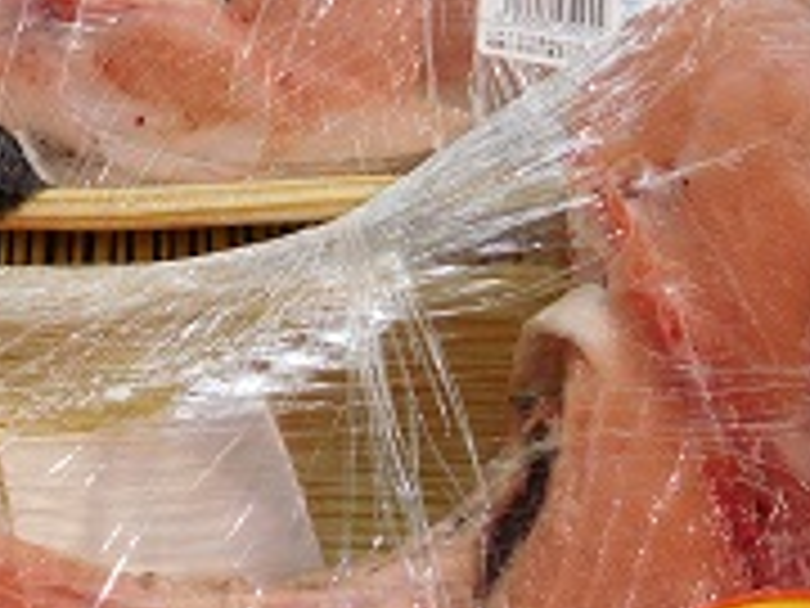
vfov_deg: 21.3
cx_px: 137
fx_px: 1498
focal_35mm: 64
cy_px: 739
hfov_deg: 29.4
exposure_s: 1/80
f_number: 3.4
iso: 125
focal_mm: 4.5
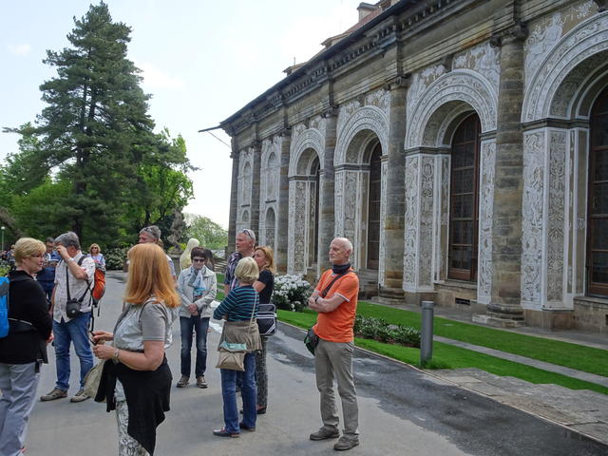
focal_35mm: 32
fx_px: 562
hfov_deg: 56.8
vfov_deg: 44.2
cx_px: 304
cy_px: 228
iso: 80
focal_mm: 5.43
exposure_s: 1/200
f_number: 4
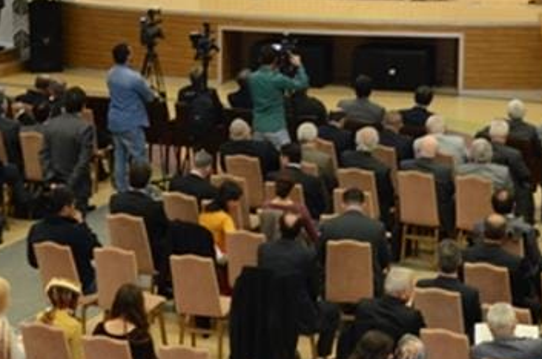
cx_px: 295
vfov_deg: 11.4
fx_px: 1790
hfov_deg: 17.2
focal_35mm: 119
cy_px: 121
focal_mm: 35
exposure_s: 1/8
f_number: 9
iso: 2000
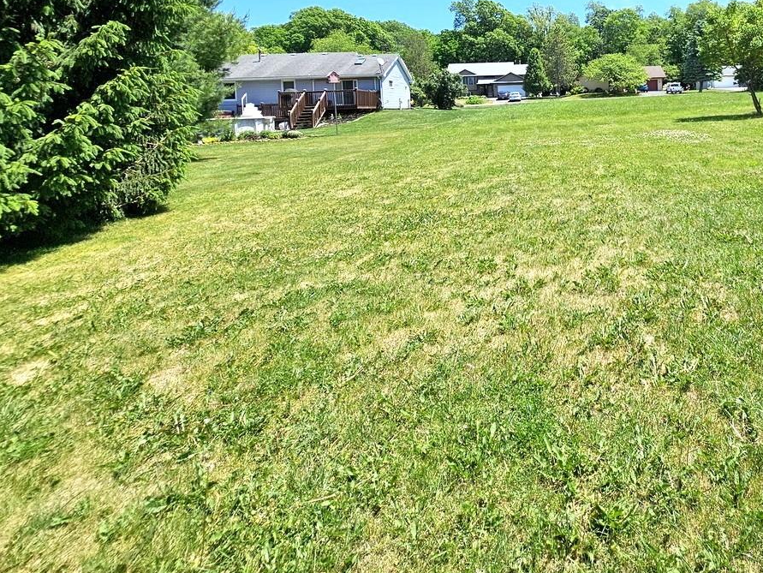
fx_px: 463
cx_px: 588
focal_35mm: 21
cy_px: 121
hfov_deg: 72.5
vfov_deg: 58.9
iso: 50
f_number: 2.2
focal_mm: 2.2
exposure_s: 1/2537
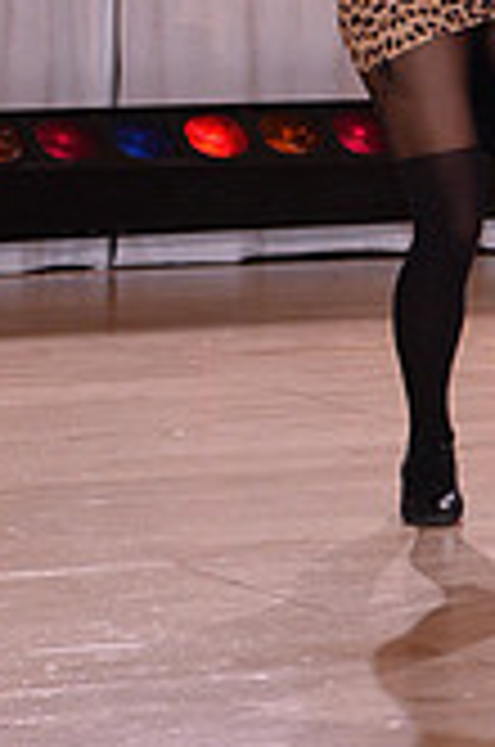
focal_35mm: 419
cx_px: 731
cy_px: -338
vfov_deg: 4.9
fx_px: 8677
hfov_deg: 3.3
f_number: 5.6
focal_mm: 120
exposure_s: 1/250
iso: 2000
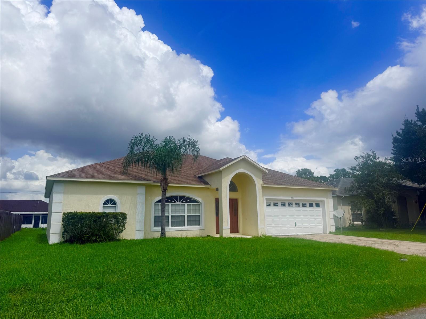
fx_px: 295
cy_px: 160
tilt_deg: +10.6
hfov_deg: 71.6
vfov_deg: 56.8
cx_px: 213
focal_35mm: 24
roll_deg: +0.7
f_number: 1.78
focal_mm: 6.76
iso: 80
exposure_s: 1/10309
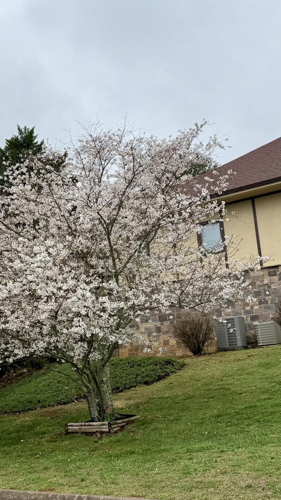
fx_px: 543
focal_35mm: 41
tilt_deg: +12.3
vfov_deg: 49.4
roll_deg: +2.5
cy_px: 268
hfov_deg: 27.6
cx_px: 11
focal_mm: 6.76
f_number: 1.78
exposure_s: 1/3759
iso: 80
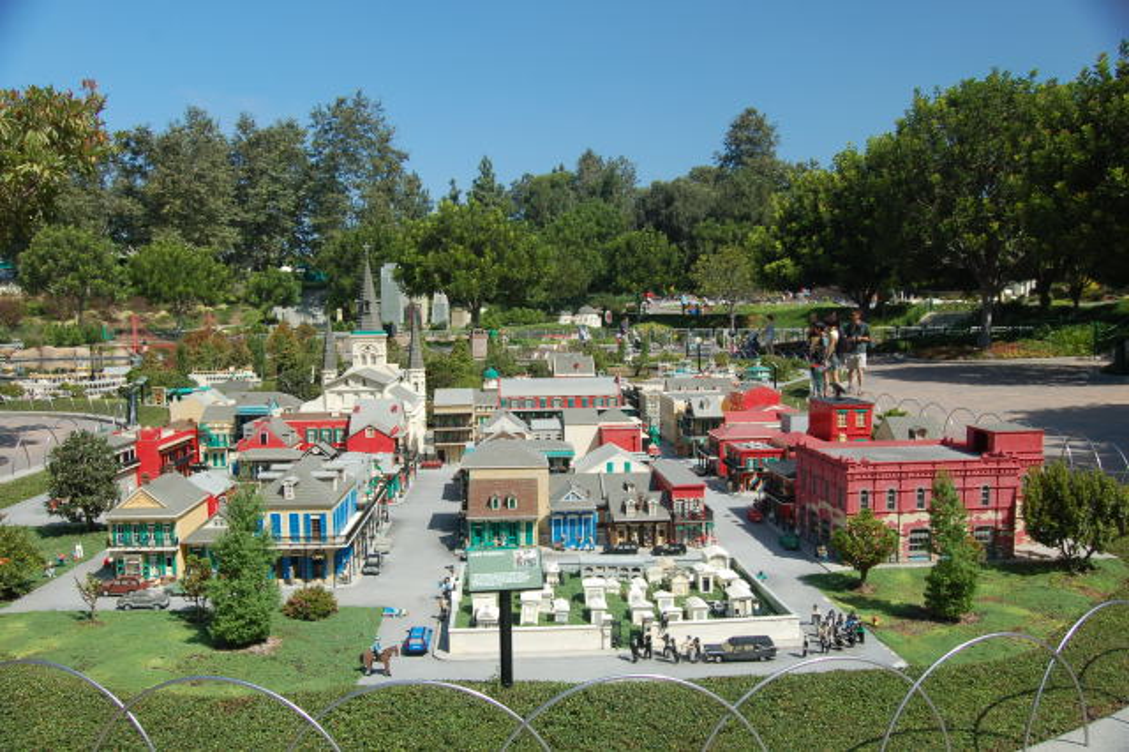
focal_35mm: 27
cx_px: 564
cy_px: 376
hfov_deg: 67.4
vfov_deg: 47.9
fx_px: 846
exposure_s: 1/200
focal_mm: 18
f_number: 7.1
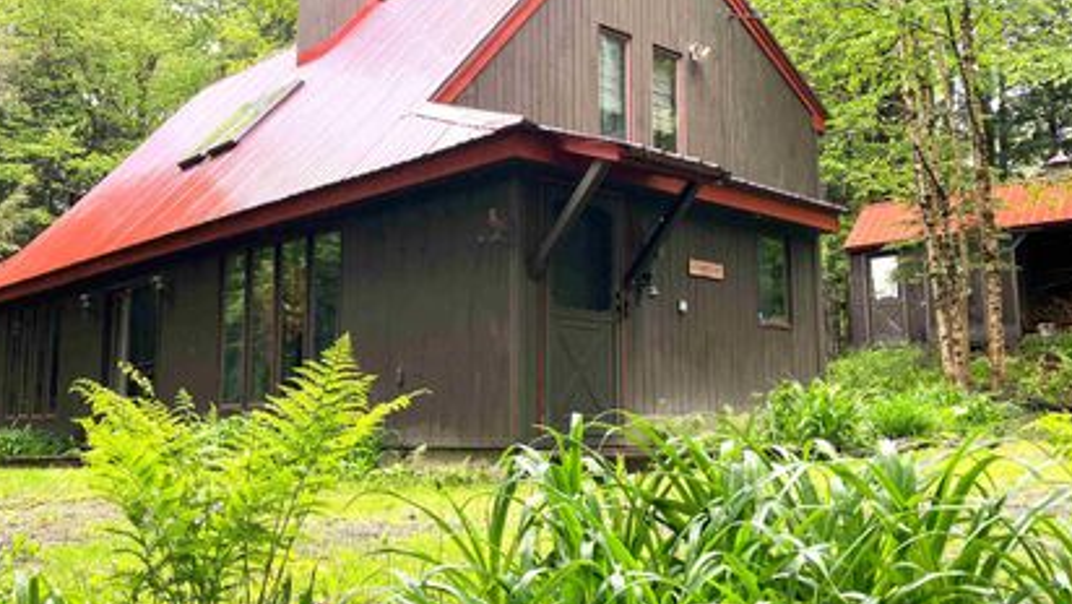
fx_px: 1052
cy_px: 298
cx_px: 533
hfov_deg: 54.0
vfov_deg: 32.0
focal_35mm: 37
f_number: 1.8
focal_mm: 3.99
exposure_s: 1/172
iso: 32
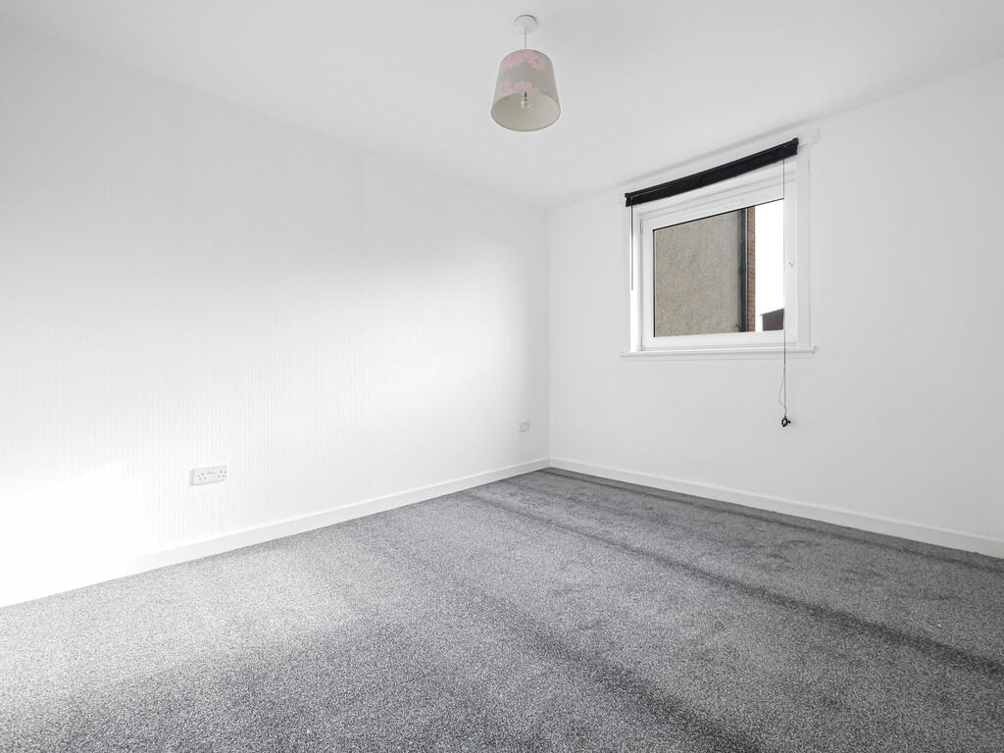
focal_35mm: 16
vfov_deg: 78.1
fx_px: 464
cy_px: 376
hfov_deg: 94.5
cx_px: 502
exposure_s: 1/60
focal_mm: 8
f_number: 4
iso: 320
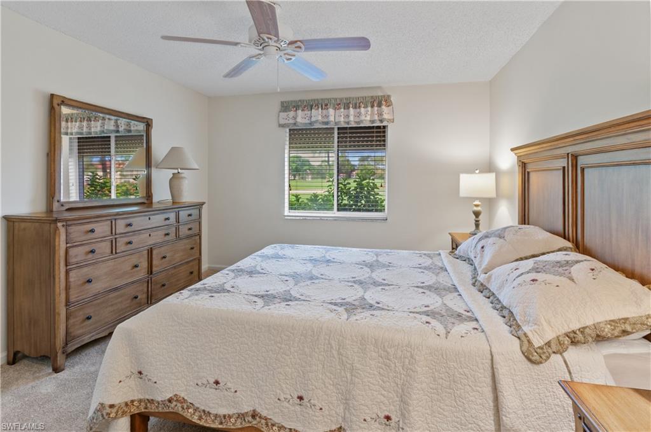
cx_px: 326
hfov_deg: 92.5
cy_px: 216
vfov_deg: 69.5
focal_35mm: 17
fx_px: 311
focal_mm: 11.5
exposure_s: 1/2.5
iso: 200
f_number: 8
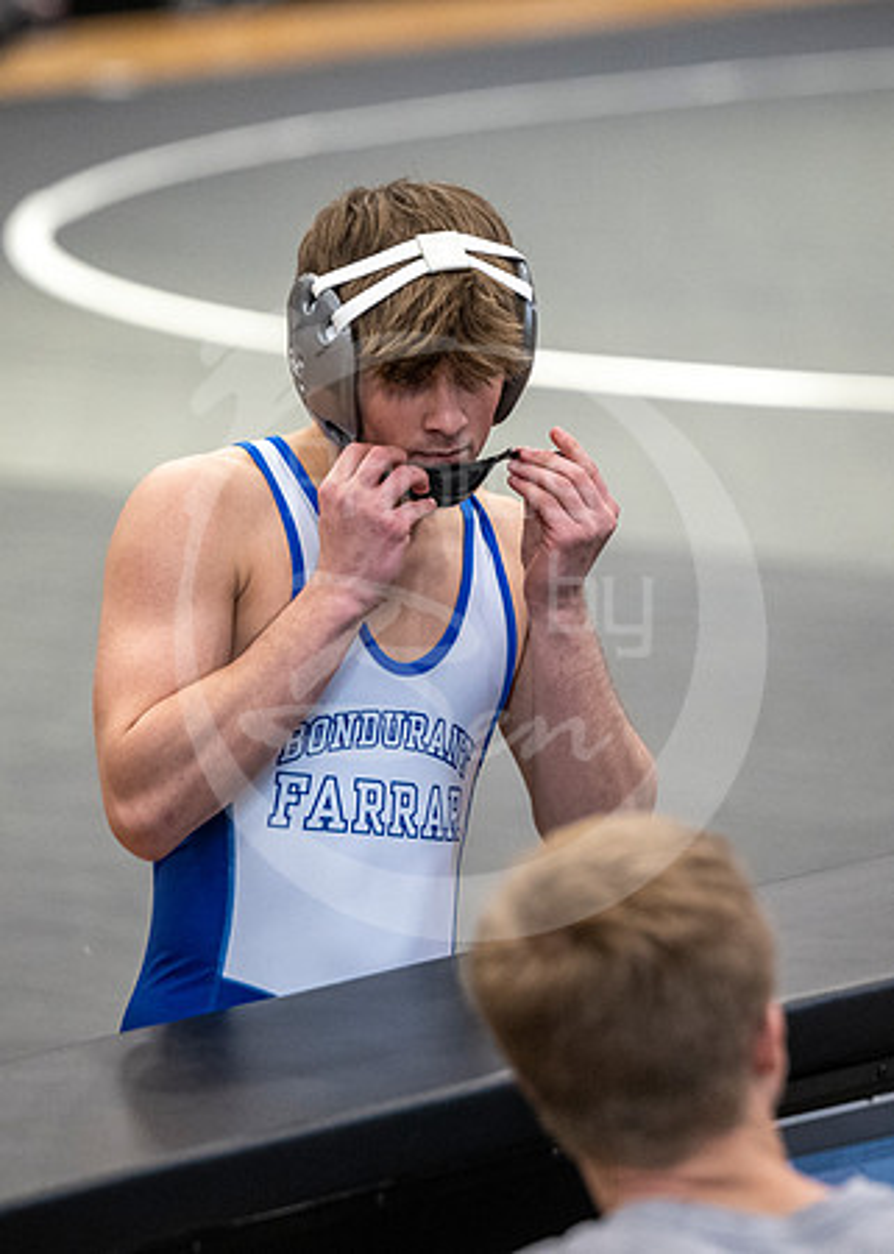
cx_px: 486
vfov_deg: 8.9
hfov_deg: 6.4
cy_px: 570
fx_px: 8056
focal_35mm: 226
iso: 3200
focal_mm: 140
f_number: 2.8
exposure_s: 1/1000
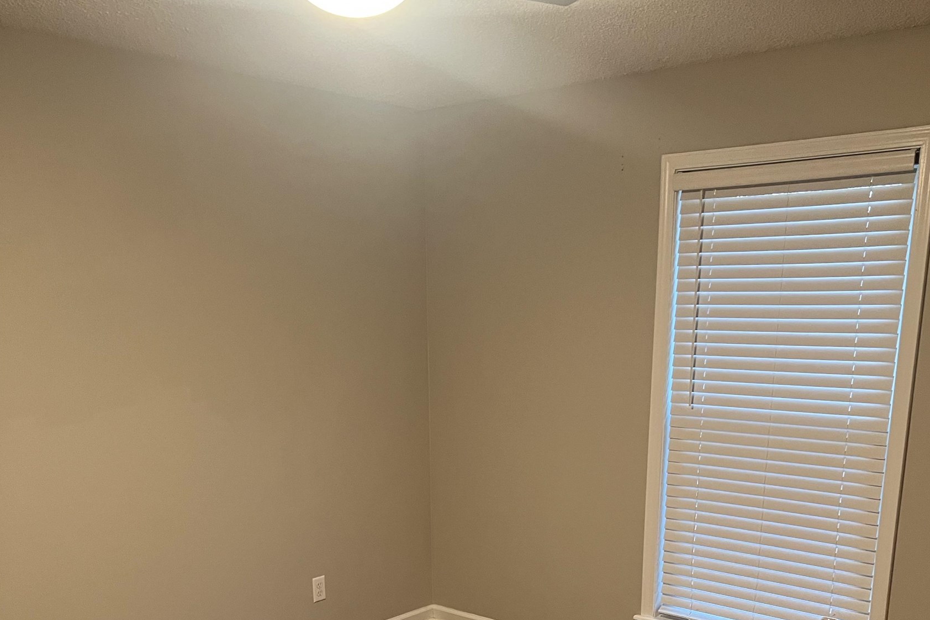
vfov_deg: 34.2
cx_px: 473
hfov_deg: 51.9
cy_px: 547
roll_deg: +0.9
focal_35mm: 37
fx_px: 956
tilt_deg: -12.3
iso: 500
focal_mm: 5.7
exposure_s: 1/60
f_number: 1.5
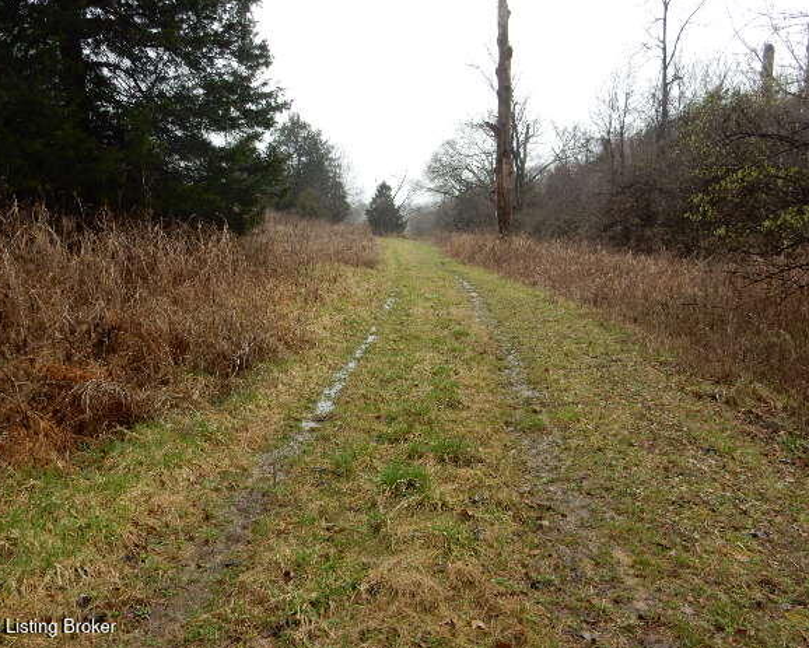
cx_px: 386
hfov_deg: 64.0
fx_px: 647
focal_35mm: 27
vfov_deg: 53.2
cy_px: 321
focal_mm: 4.5
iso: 125
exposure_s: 1/250
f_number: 3.7
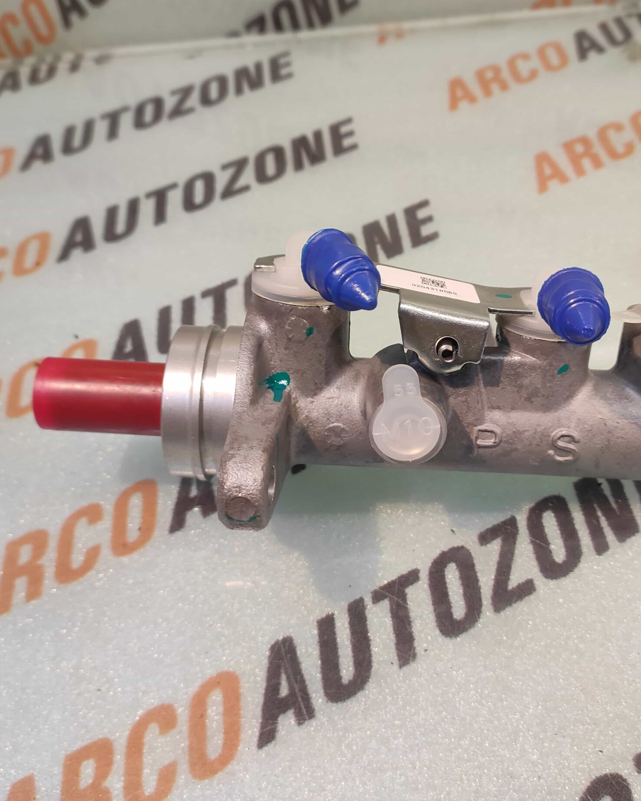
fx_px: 546
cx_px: 375
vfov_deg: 72.6
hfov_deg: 60.5
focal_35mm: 23
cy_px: 394
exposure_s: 1/33
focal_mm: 4.74
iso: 184
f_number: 1.79
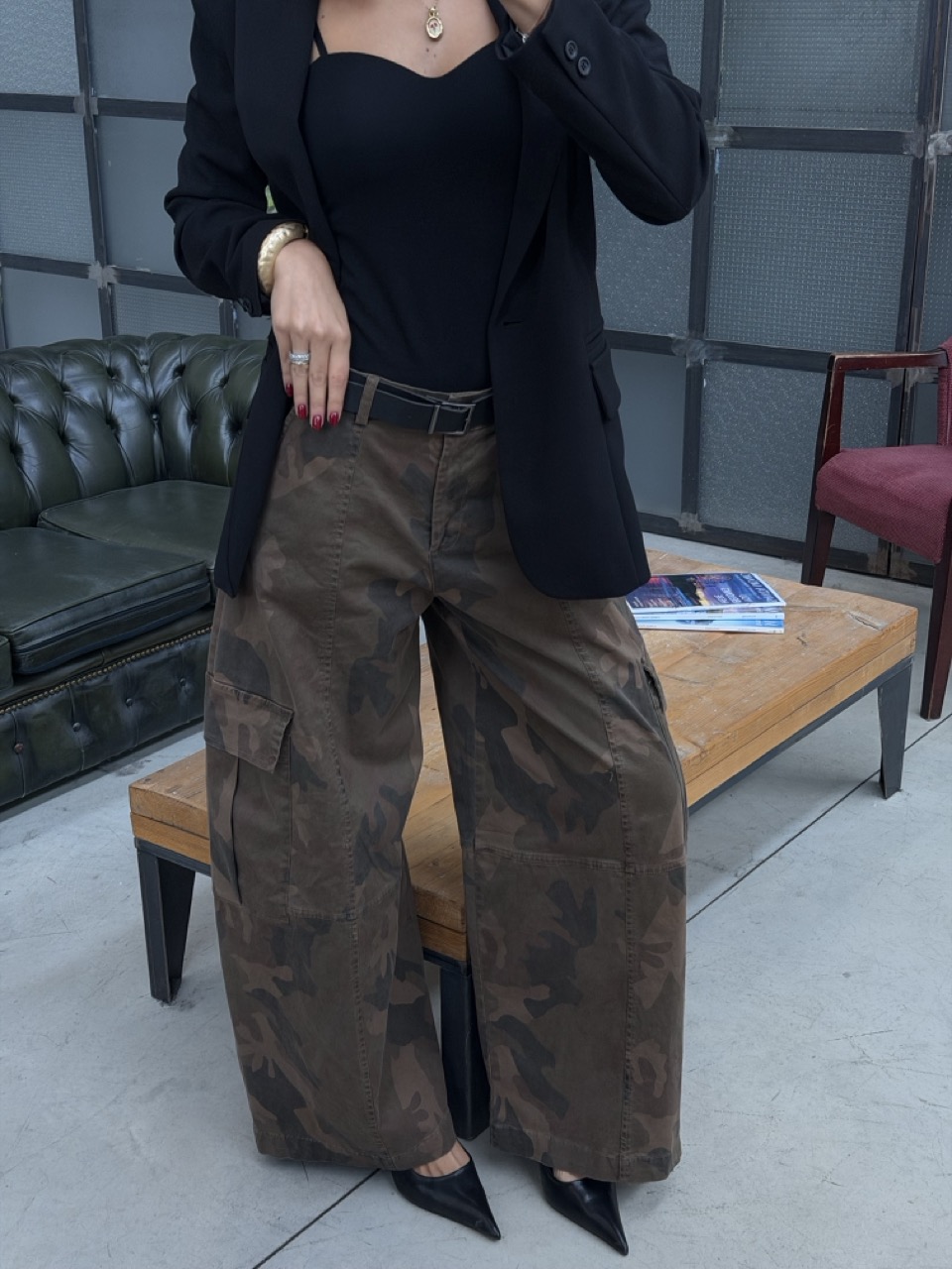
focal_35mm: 48
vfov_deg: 39.7
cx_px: 476
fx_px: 1760
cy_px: 634
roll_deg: +0.5
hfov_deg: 30.3
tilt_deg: -30.7
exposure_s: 1/60
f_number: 1.78
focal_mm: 6.76
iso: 125
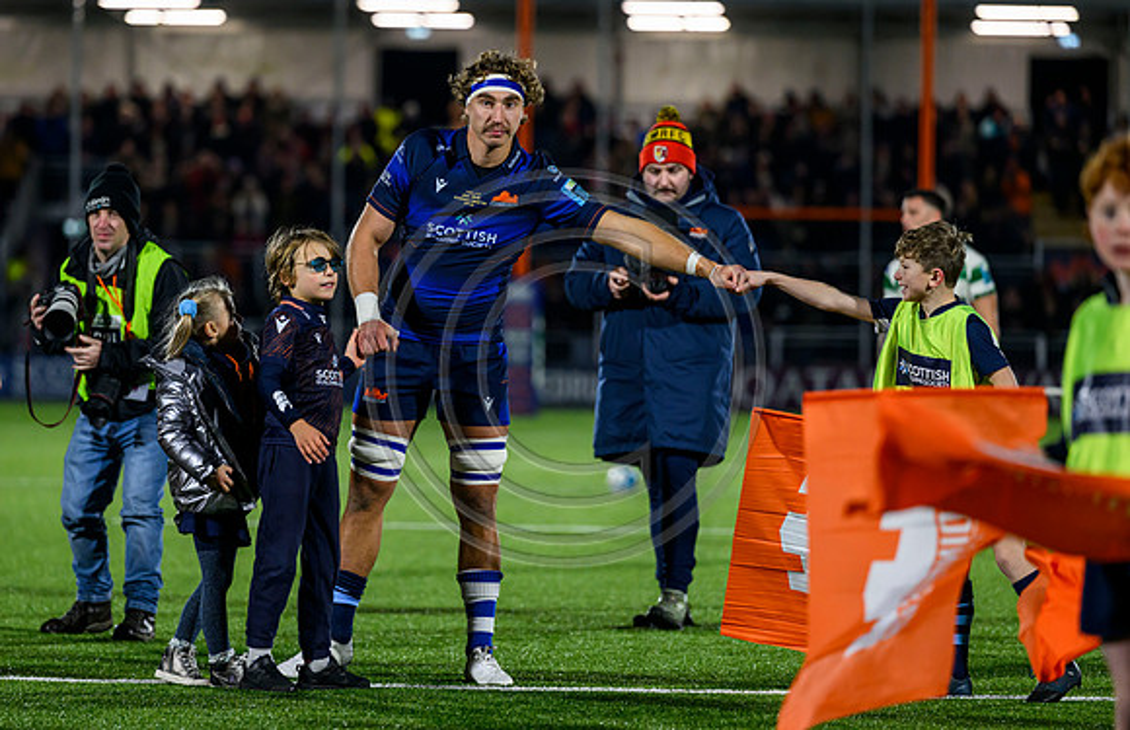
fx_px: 6841
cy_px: 320
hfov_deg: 9.4
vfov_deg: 6.1
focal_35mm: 220
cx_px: 514
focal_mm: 200
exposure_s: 1/1000
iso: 3200
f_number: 3.5
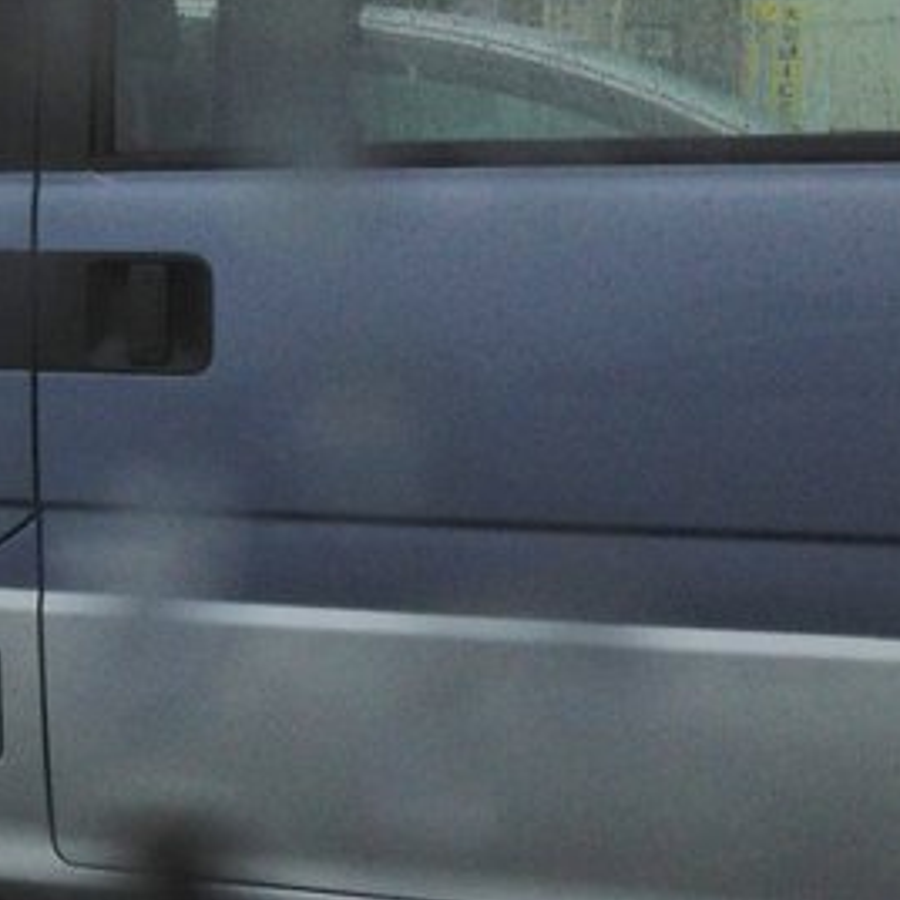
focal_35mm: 118
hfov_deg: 13.3
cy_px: 44
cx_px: -729
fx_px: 3471
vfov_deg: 14.6
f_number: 2.4
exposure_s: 1/1227
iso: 50
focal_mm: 4.28
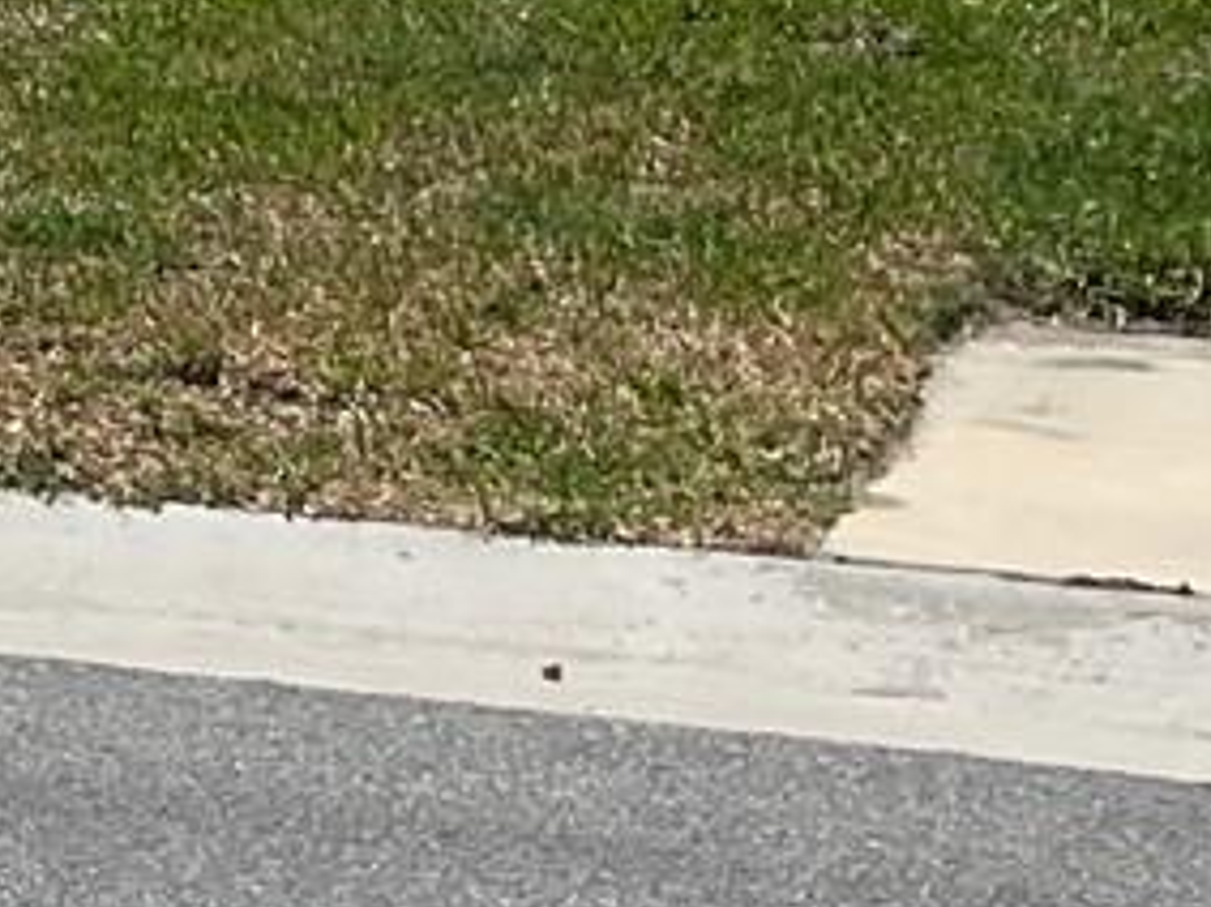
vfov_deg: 8.8
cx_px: -1990
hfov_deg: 10.0
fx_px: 5735
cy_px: -436
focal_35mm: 164
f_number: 1.8
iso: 16
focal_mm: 3
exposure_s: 1/3534
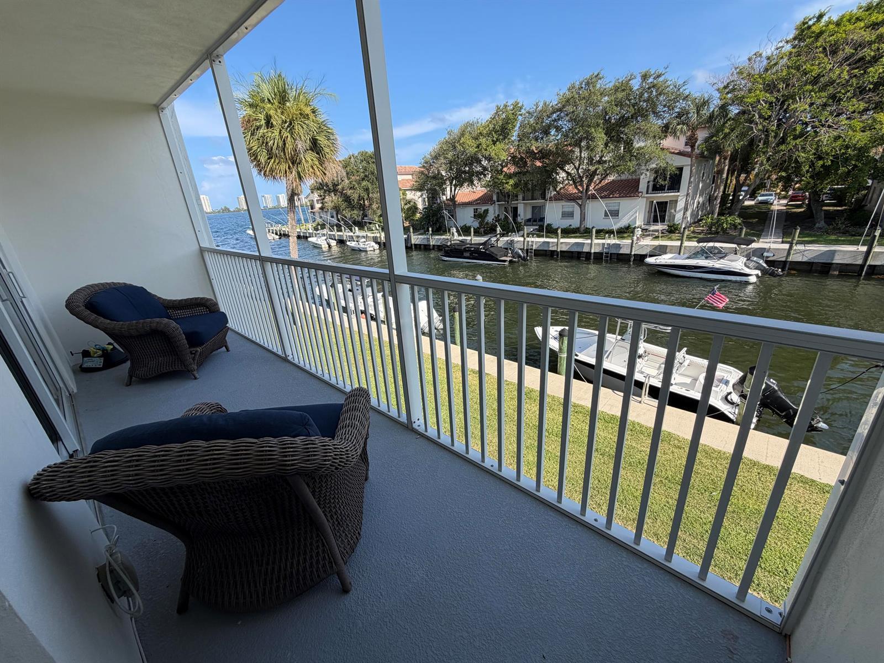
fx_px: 358
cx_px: 442
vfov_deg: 85.7
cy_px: 332
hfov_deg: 102.1
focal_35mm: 14
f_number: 2.2
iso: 40
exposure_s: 1/770
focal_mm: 2.22
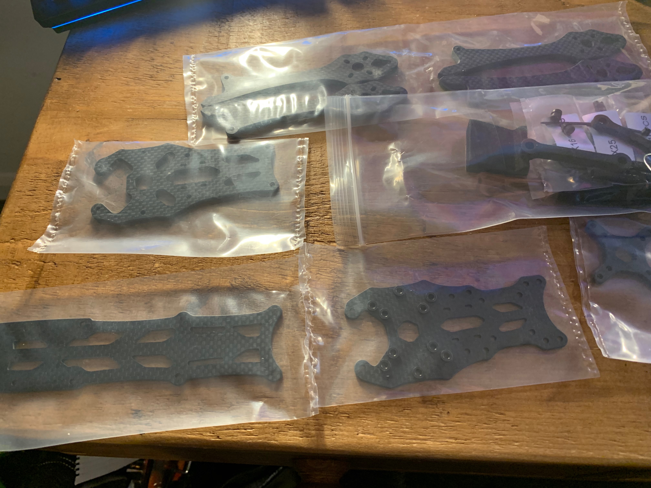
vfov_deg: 53.1
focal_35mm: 26
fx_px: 489
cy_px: 244
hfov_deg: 67.3
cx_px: 326
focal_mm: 4.25
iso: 250
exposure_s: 1/59
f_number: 1.8
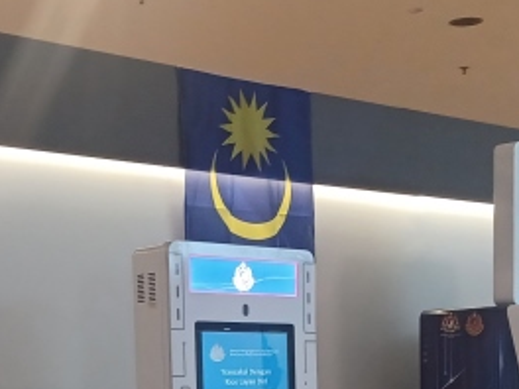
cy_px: 507
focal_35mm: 88
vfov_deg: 15.9
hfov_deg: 22.3
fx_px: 1319
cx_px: 265
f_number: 1.8
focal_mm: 4.6
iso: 320
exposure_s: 1/50
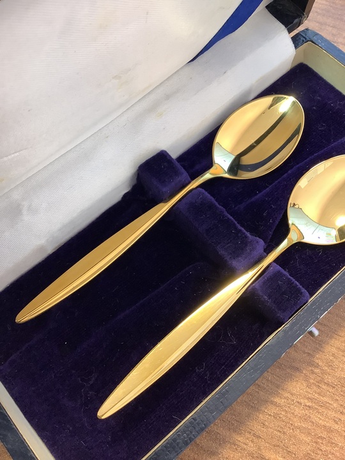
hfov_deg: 45.4
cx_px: 172
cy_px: 230
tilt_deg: -68.3
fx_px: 412
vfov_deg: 58.4
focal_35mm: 31
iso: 200
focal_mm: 3.3
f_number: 2.4
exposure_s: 1/50
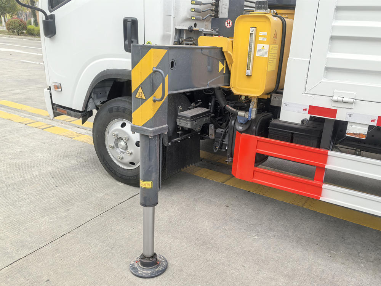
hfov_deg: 61.7
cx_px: 190
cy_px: 143
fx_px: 319
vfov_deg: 48.2
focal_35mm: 29
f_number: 2
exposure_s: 1/195
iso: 50
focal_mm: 5.75
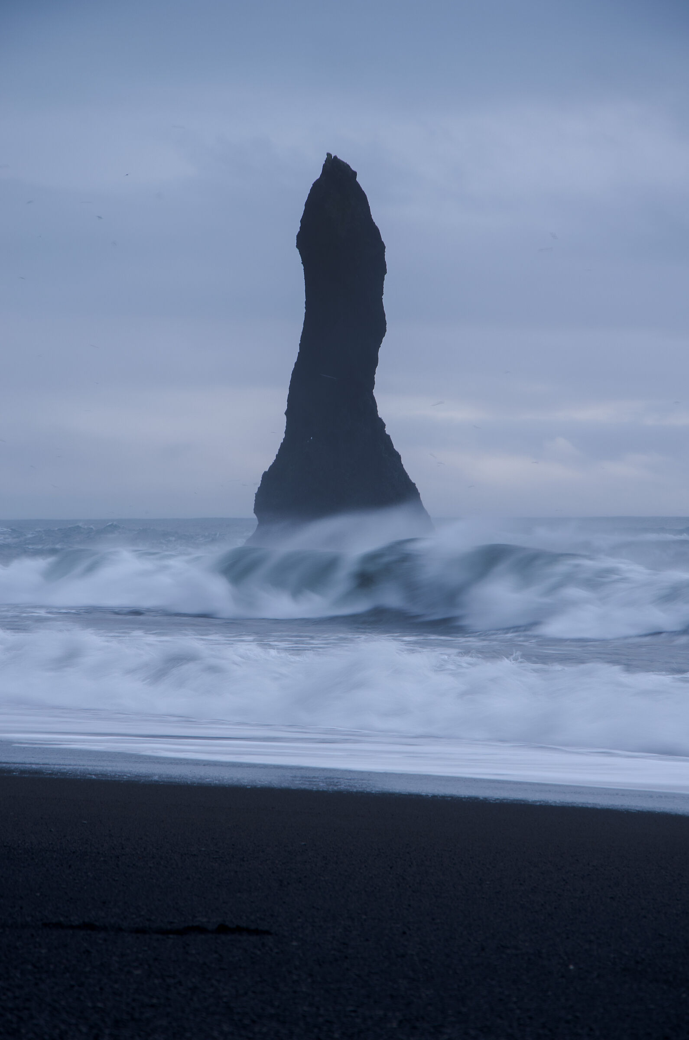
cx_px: 344
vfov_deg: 13.1
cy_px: 520
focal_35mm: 158
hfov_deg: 8.7
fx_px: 4541
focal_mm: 105
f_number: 9
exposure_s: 1/8
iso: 100
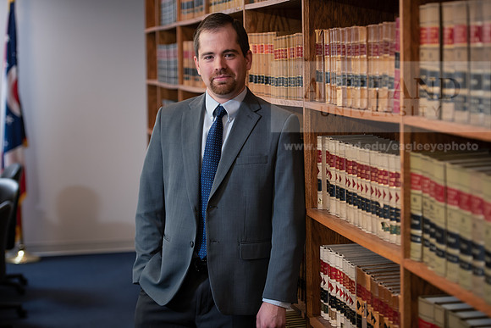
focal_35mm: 85
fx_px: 1160
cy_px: 164
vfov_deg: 16.1
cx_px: 246
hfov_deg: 23.9
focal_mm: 85
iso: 800
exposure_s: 1/125
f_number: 3.2
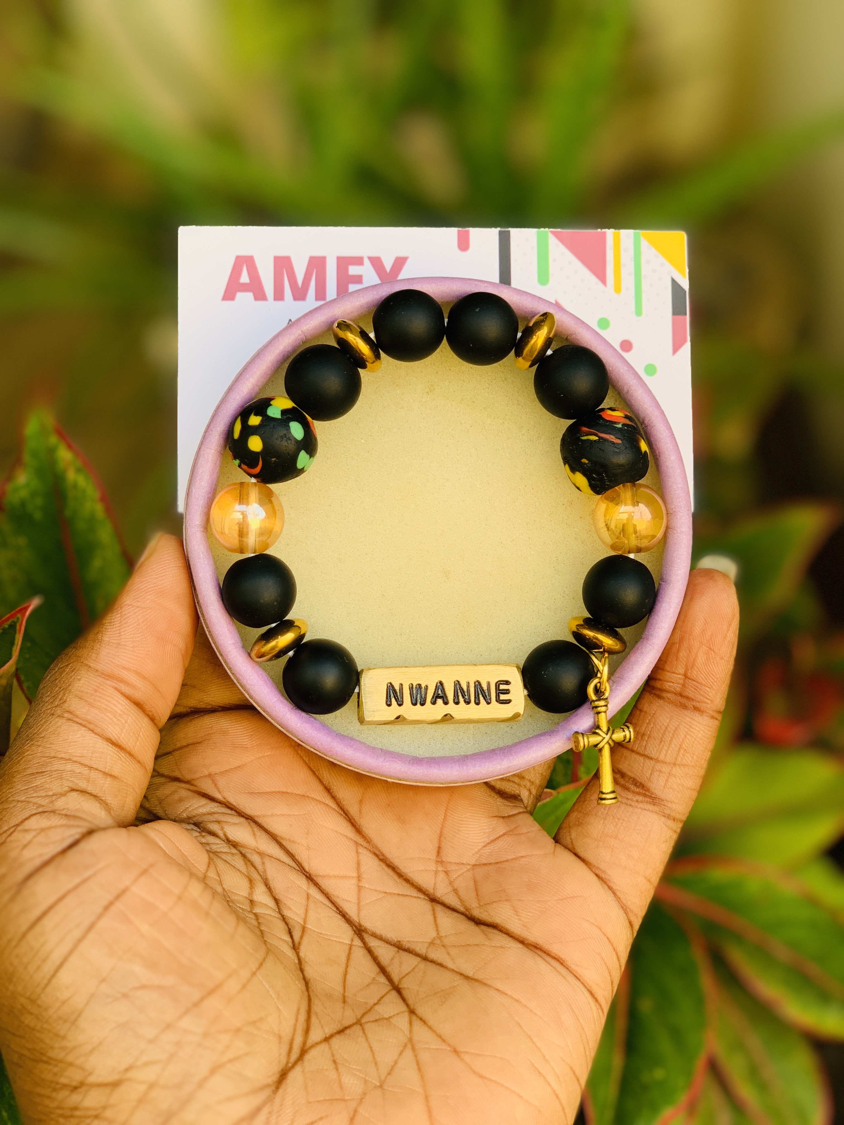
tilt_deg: -25.3
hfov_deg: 28.0
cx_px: 422
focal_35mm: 52
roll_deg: -1.2
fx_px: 1690
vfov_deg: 36.8
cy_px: 562
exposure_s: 1/122
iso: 20
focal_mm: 6
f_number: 2.4
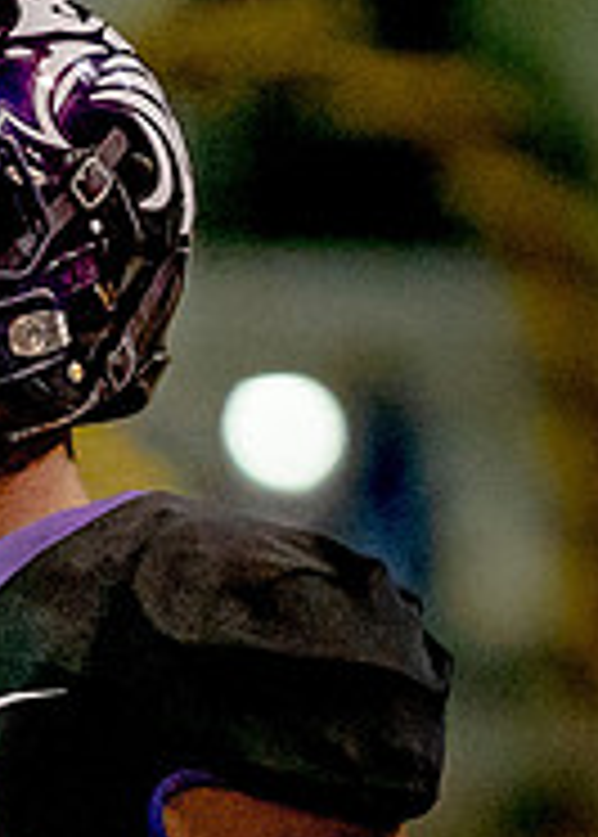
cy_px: 661
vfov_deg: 2.5
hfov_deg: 1.8
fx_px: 19056
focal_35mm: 802
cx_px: -188
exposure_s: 1/1500
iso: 6400
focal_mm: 200
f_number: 2.8
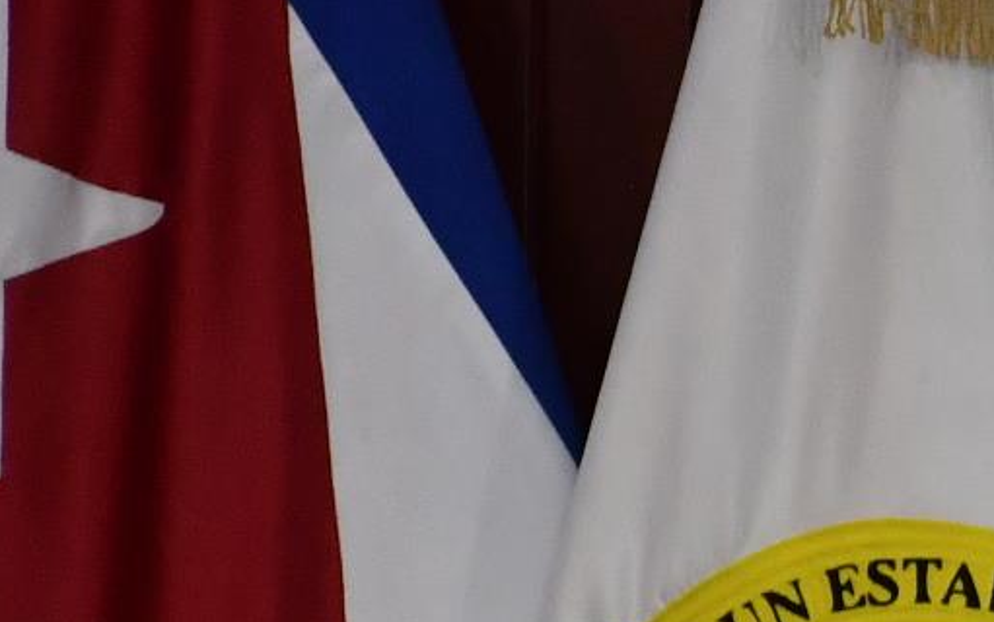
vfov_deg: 2.0
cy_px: 1174
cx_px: 2254
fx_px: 18052
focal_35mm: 666
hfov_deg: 3.1
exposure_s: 1/100
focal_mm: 80
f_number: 5.6
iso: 1250
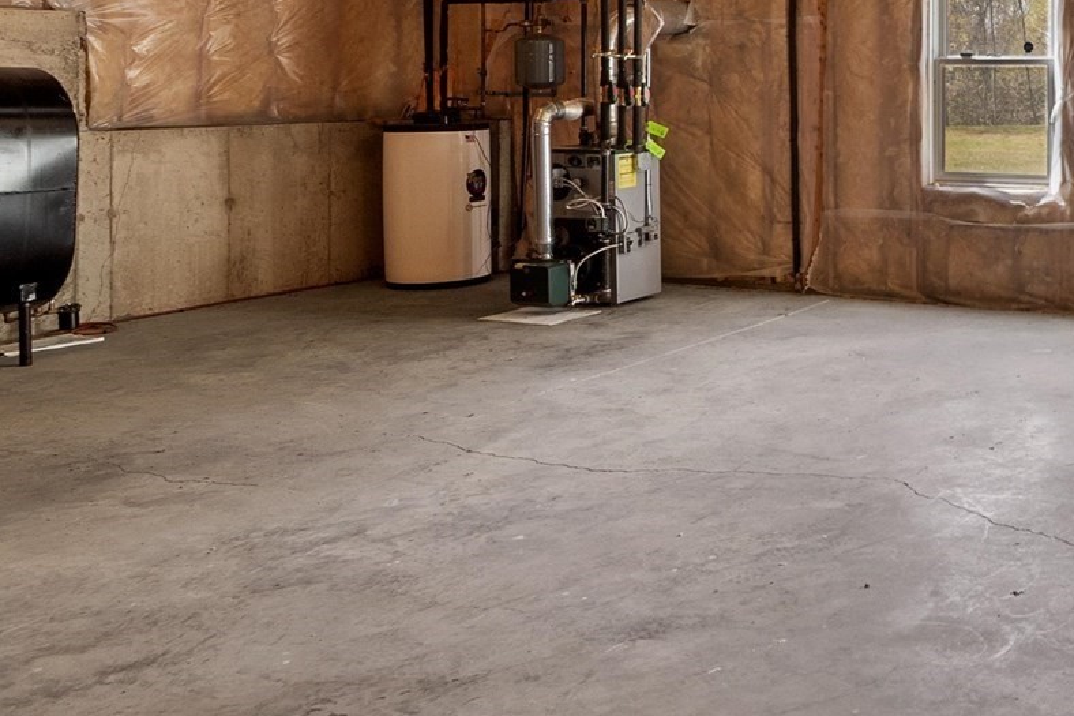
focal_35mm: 39
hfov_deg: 41.1
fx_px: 1163
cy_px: 55
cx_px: 1145
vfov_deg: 32.3
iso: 320
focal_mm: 10
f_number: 8
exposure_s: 1/5
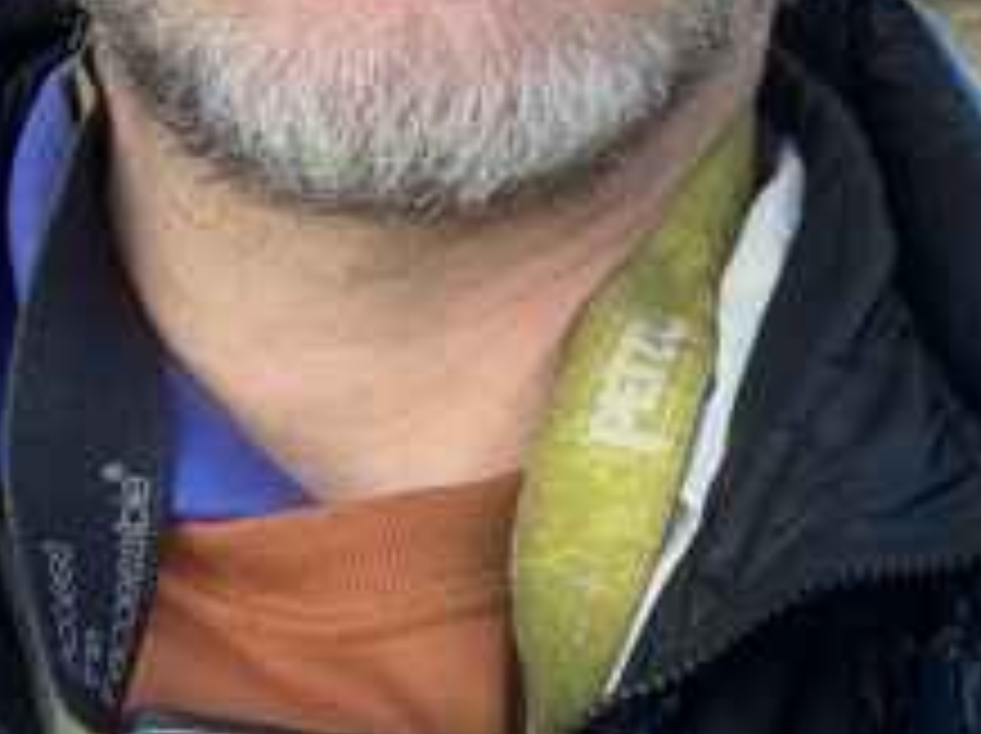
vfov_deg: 15.2
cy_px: -131
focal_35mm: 94
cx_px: 1310
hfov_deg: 19.2
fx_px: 2661
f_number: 2.2
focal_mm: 2.87
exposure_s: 1/121
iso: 64
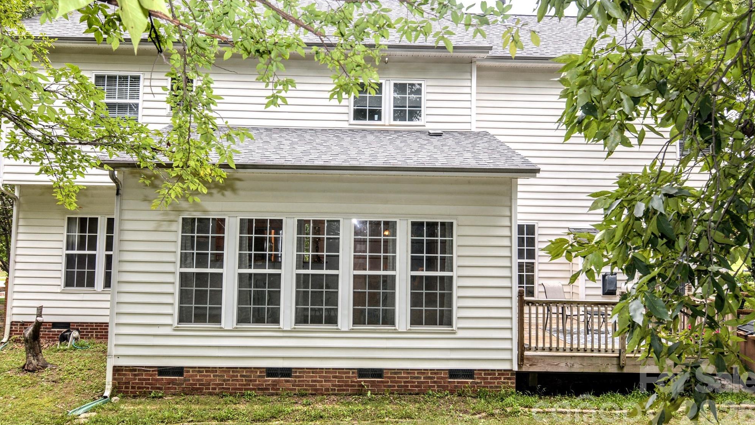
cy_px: 181
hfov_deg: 71.9
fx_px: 521
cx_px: 371
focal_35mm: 26
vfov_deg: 44.3
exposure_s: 1/125
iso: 100
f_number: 5.6
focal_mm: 16
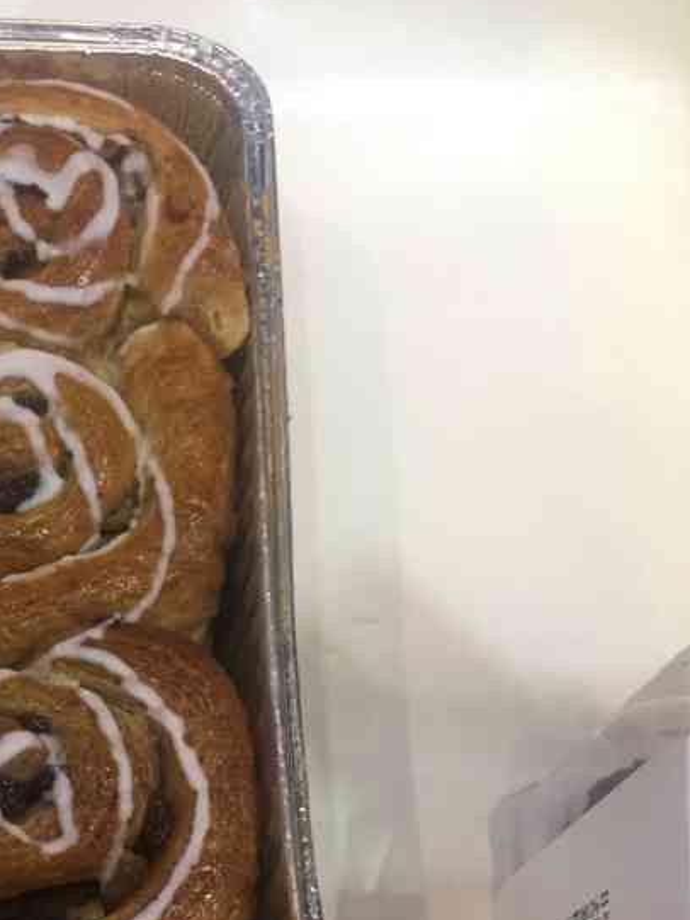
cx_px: 104
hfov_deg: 28.3
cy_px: 730
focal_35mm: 50
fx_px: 1328
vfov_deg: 36.9
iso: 32
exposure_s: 1/33
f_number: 2.2
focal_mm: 4.15
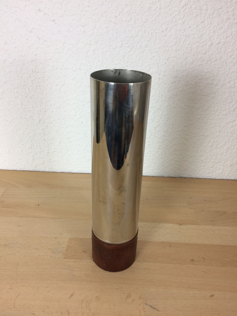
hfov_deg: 48.2
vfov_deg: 61.7
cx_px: 118
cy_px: 158
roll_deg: -0.7
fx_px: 265
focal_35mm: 29
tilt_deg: -30.5
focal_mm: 4.15
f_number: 2.2
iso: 40
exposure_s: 1/33
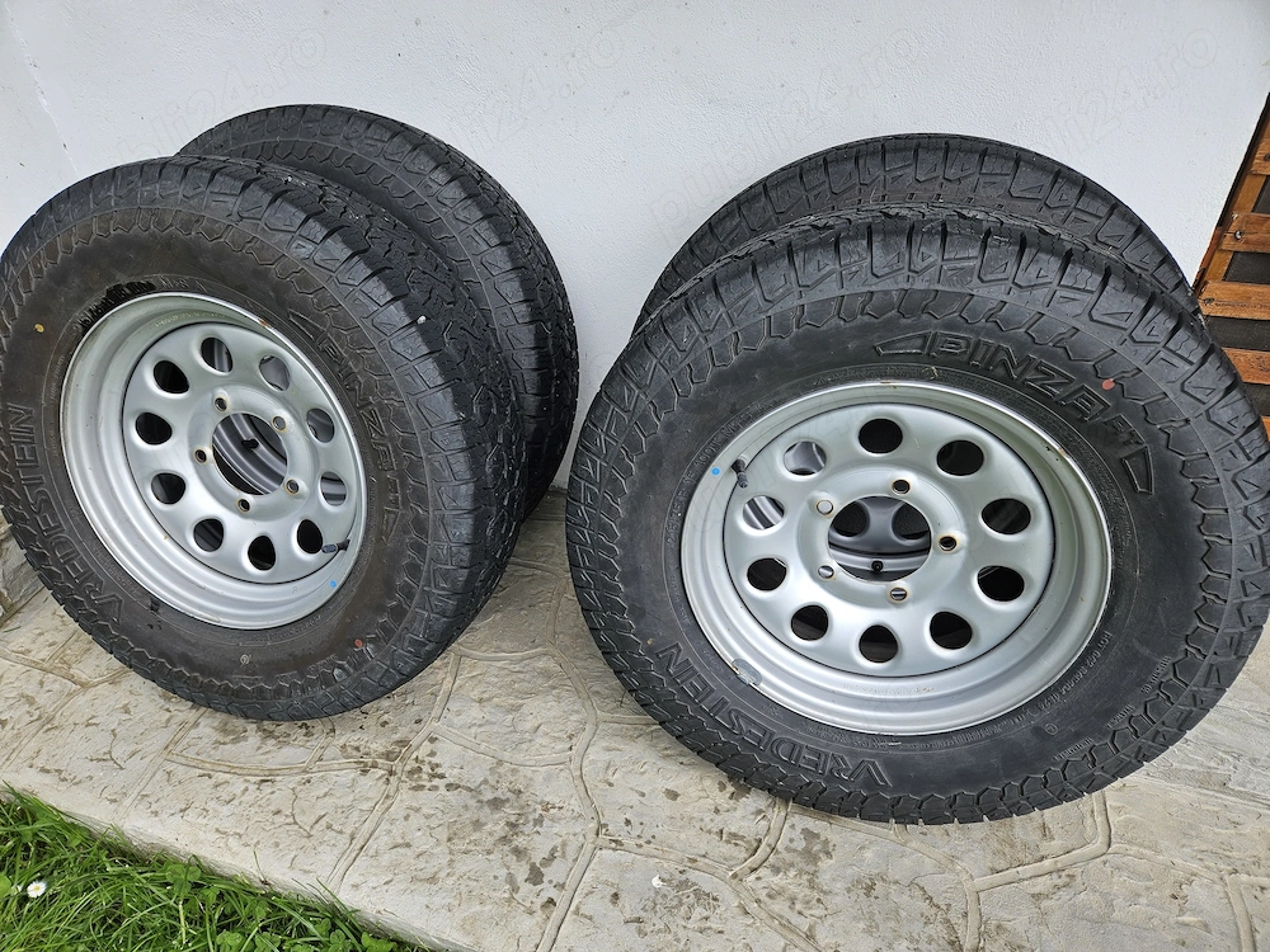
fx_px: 844
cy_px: 476
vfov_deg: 58.9
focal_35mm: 23
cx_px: 635
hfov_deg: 73.9
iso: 25
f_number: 1.8
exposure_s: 1/297
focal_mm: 5.4
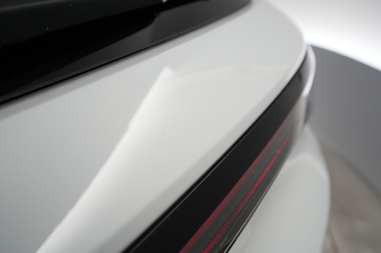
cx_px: 190
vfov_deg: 46.4
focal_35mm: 28
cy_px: 126
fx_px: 296
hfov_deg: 65.5
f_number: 4.5
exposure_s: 1/100
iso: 800
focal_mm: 28
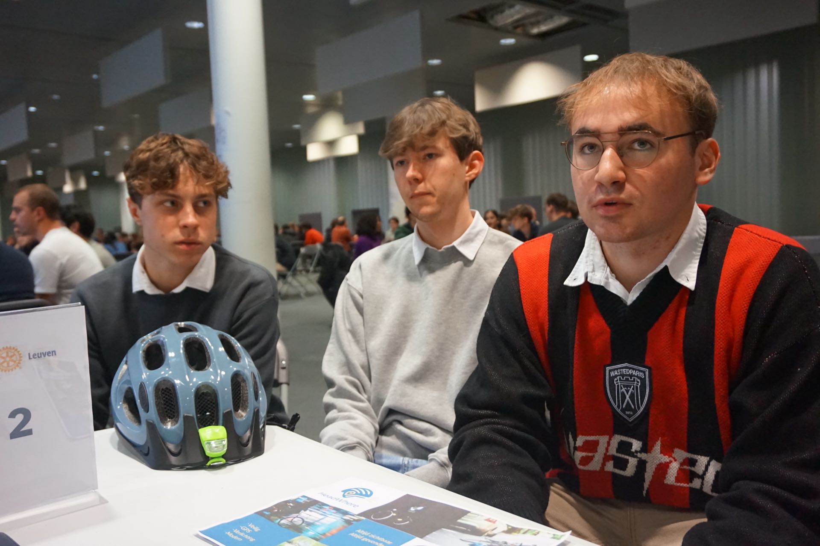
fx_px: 717
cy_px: 273
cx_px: 410
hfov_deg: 59.5
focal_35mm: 32
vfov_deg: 41.6
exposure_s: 1/80
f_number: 4
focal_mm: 21
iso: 3200
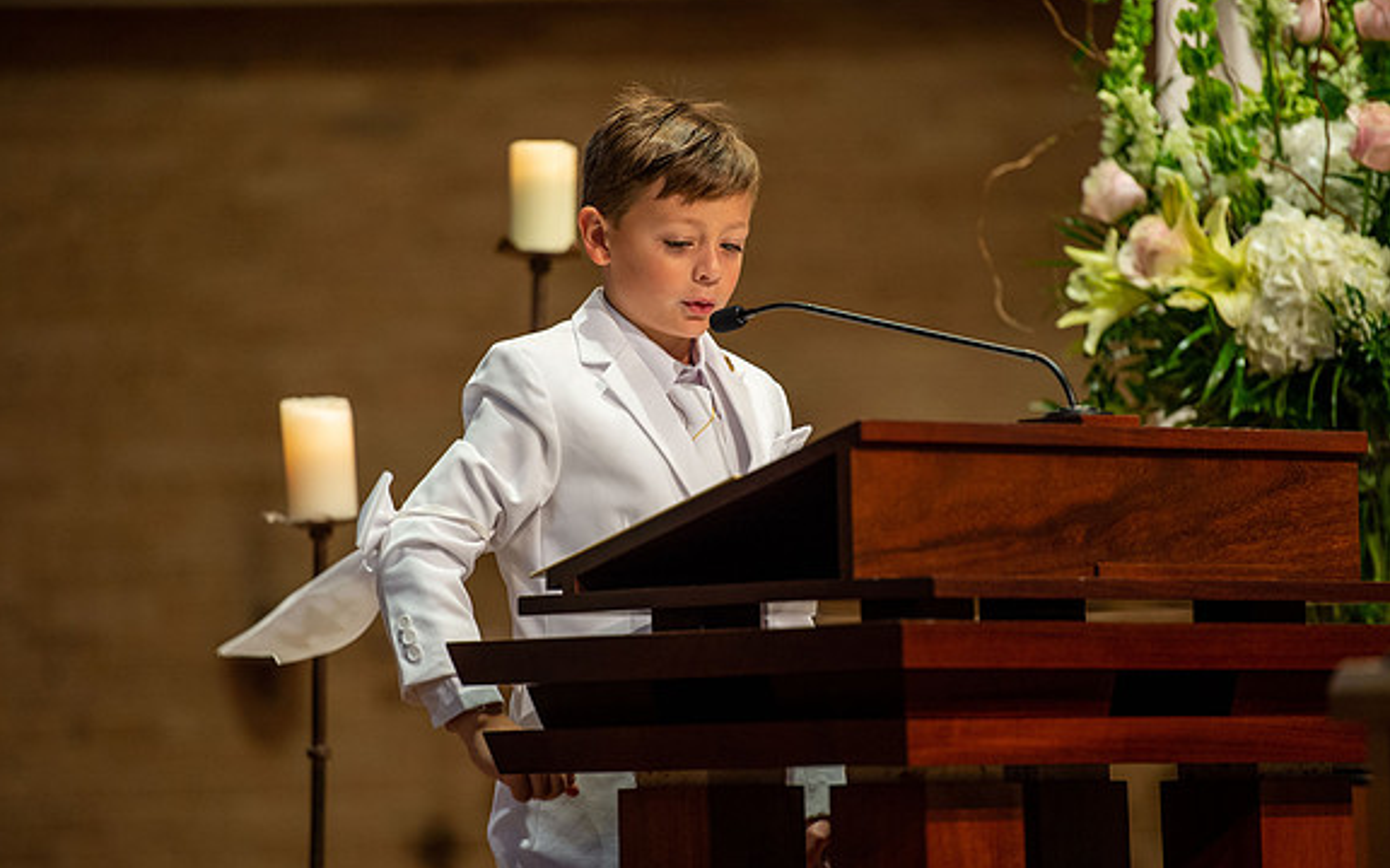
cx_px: 693
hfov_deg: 10.2
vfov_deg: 6.4
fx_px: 7766
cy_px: 448
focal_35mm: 205
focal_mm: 200
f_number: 3.2
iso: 1600
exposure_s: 1/125
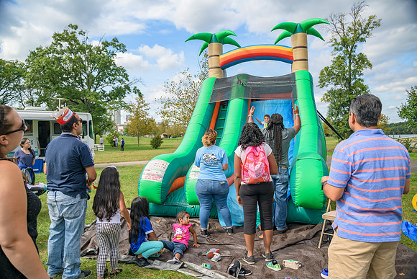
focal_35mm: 24
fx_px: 278
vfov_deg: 53.2
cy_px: 140
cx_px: 208
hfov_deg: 73.7
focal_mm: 24
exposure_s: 1/160
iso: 64
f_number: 4
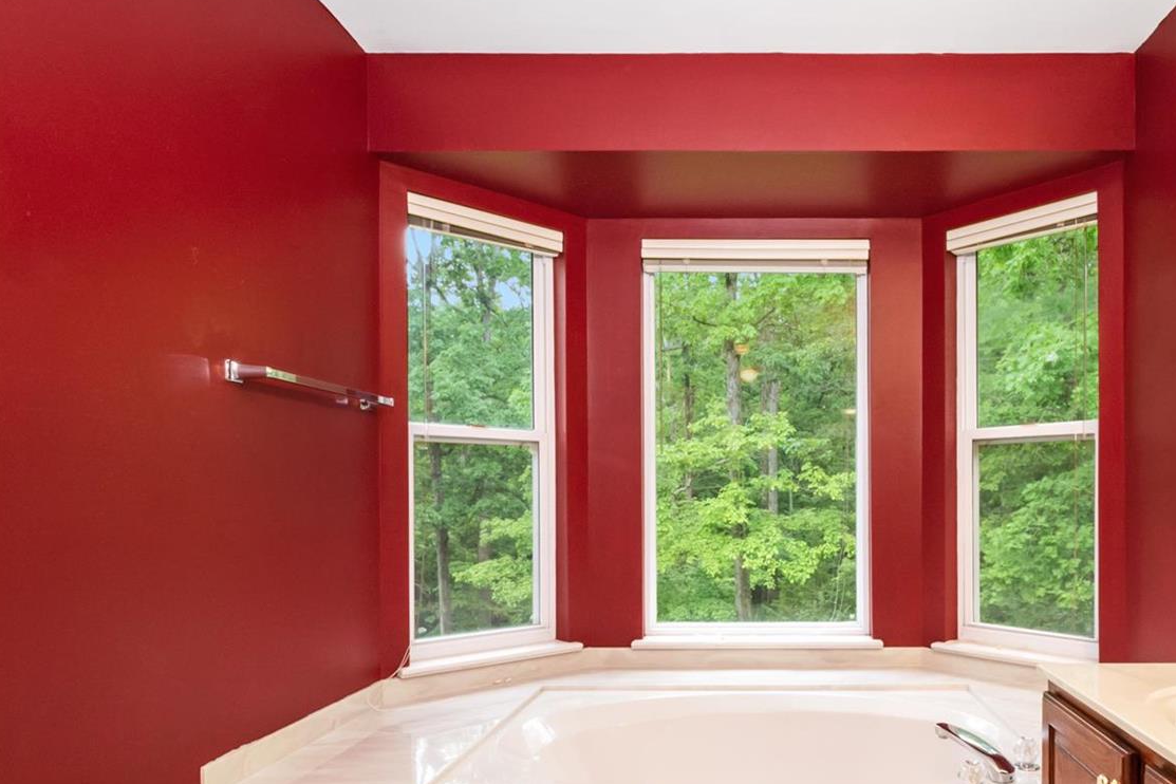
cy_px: 481
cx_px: 800
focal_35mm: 23
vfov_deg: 54.6
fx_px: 751
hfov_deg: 73.4
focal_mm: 8
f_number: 10
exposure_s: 1/15
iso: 400
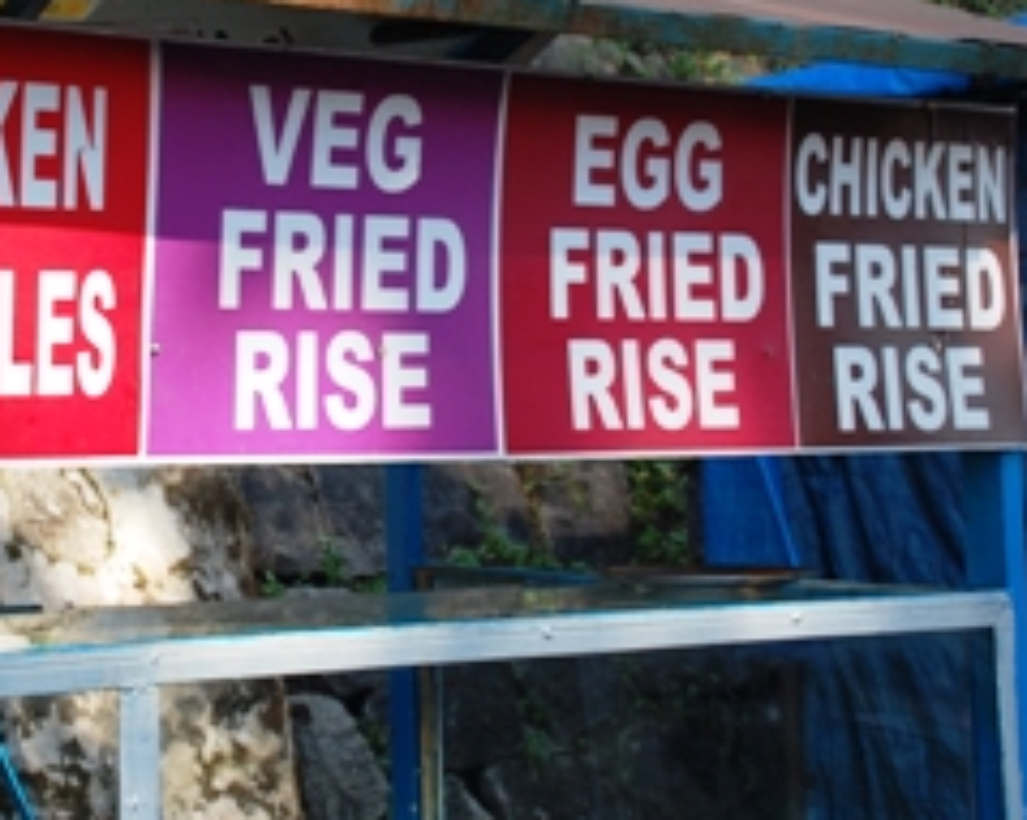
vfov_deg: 18.7
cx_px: 198
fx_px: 2488
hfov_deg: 23.0
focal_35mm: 82
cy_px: 322
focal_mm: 31
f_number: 6.3
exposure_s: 1/160
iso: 200
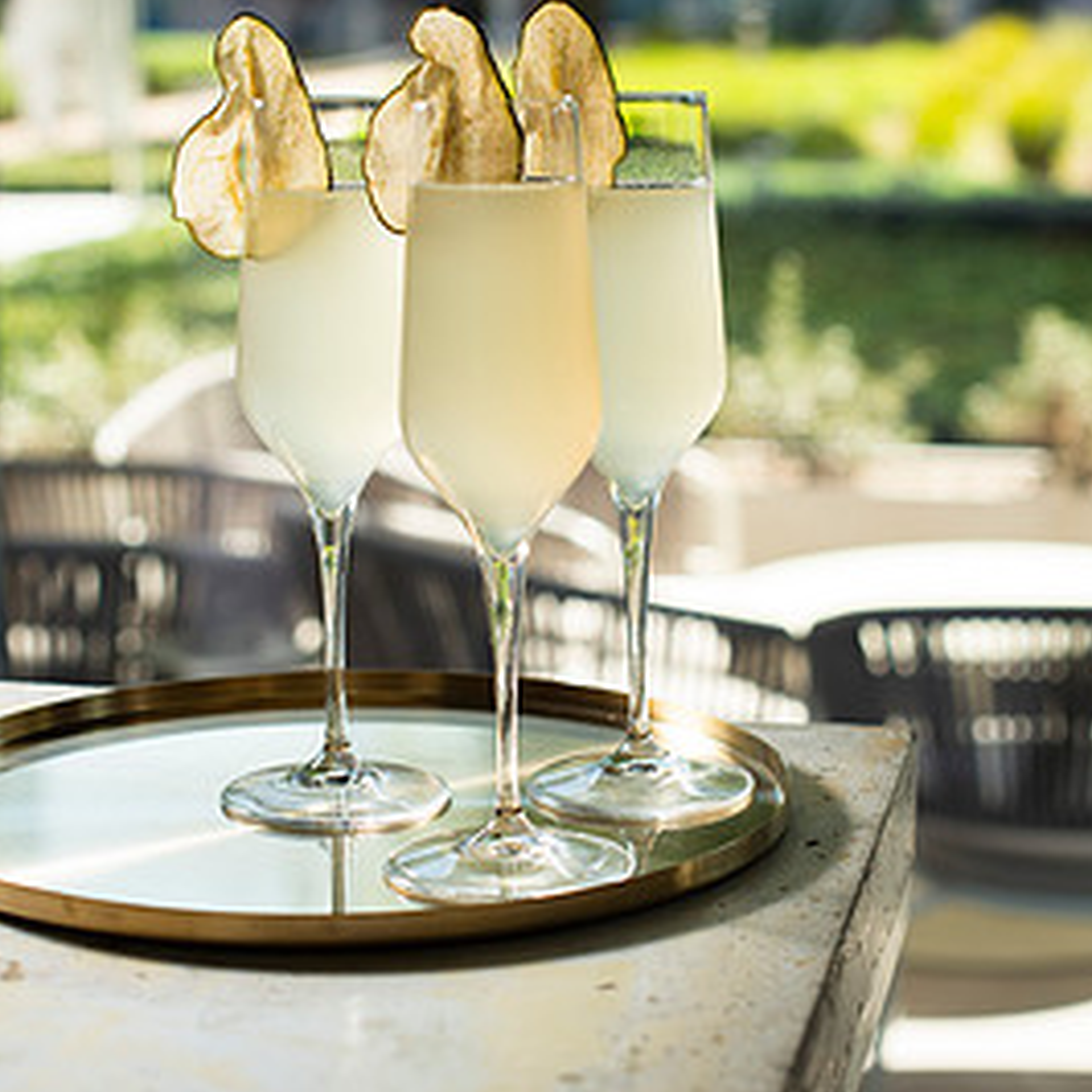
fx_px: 2570
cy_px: 480
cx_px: 579
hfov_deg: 24.0
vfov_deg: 24.0
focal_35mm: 72
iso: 200
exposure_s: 1/200
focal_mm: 50
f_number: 4
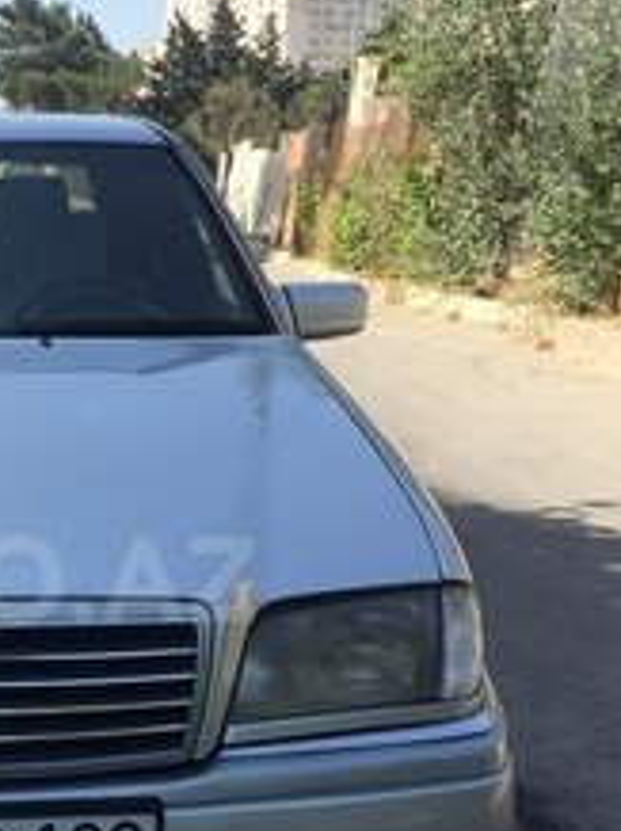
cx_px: -38
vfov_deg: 29.1
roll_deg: +1.3
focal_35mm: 66
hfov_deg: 21.2
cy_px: 579
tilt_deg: -12.1
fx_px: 1582
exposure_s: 1/1276
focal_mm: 4.15
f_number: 2.2
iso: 32
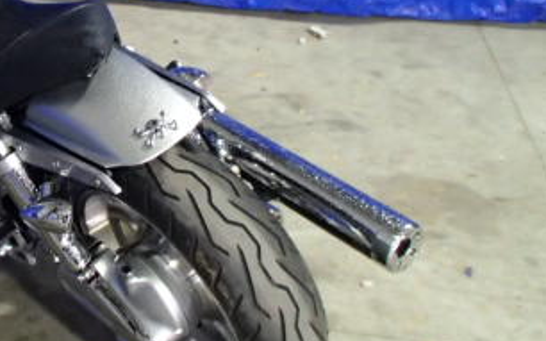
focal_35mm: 62
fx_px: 922
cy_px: 20
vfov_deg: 20.4
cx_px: 43
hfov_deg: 31.3
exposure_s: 1/15
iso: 800
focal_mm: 5
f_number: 3.9
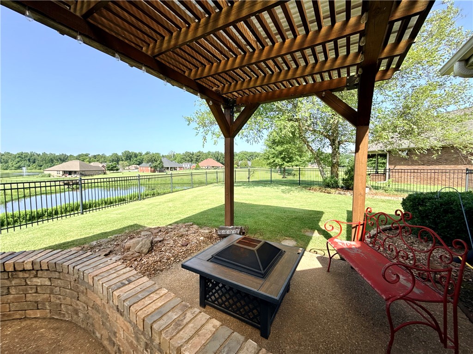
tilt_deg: -3.7
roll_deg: -1.1
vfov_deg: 85.7
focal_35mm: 14
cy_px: 177
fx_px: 191
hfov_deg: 102.1
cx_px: 236
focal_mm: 2.22
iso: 50
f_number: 2.2
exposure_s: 1/1050
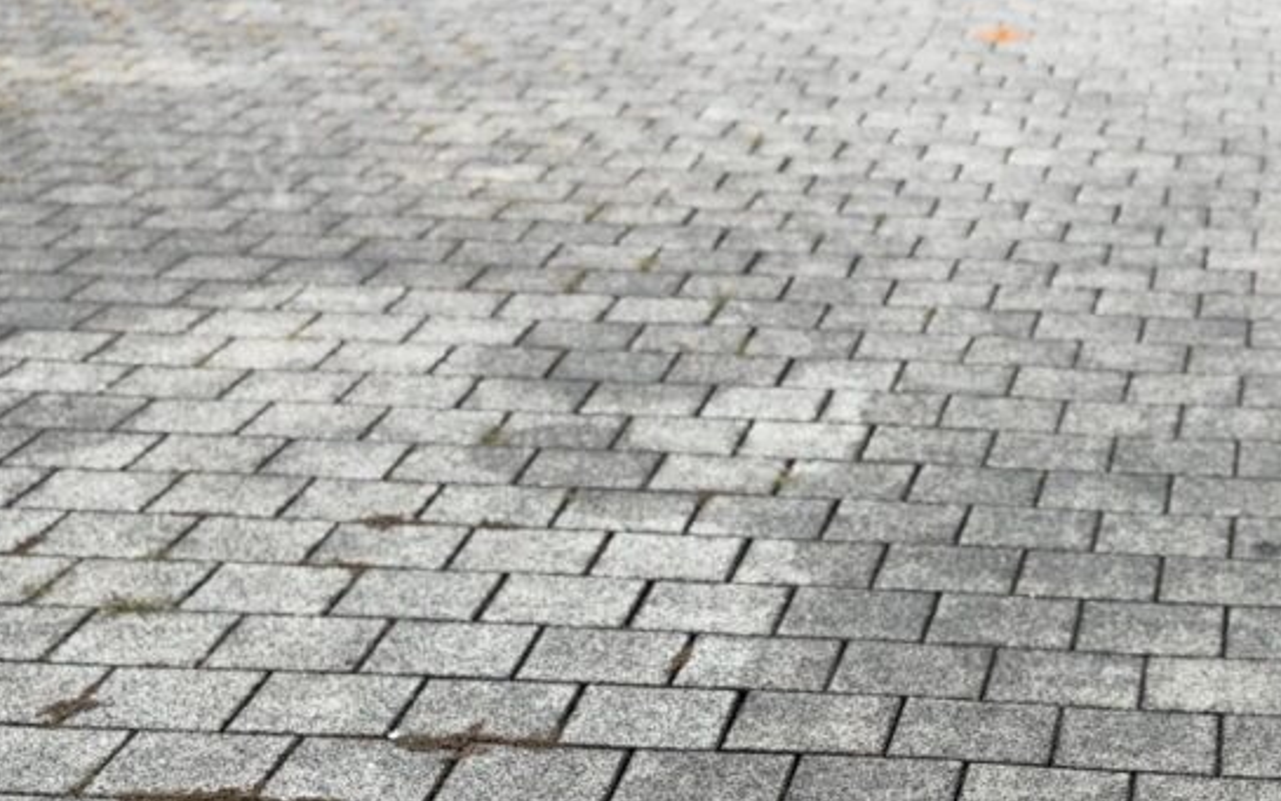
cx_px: 1004
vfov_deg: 15.6
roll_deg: +0.3
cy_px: 450
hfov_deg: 24.3
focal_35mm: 84
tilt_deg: -20.7
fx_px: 2933
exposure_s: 1/2088
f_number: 1.78
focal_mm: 6.76
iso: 64
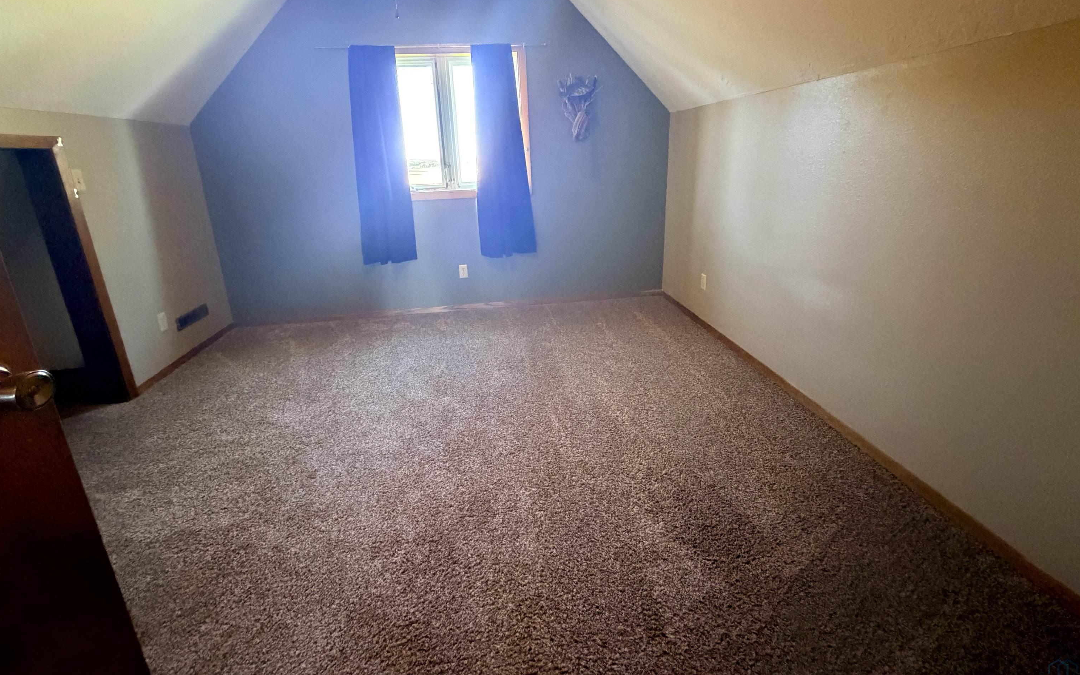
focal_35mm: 15
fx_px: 442
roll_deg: +2.8
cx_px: 538
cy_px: 269
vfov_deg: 74.0
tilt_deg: -15.5
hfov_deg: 101.5
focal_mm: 2.22
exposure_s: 1/60
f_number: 2.2
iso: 1250
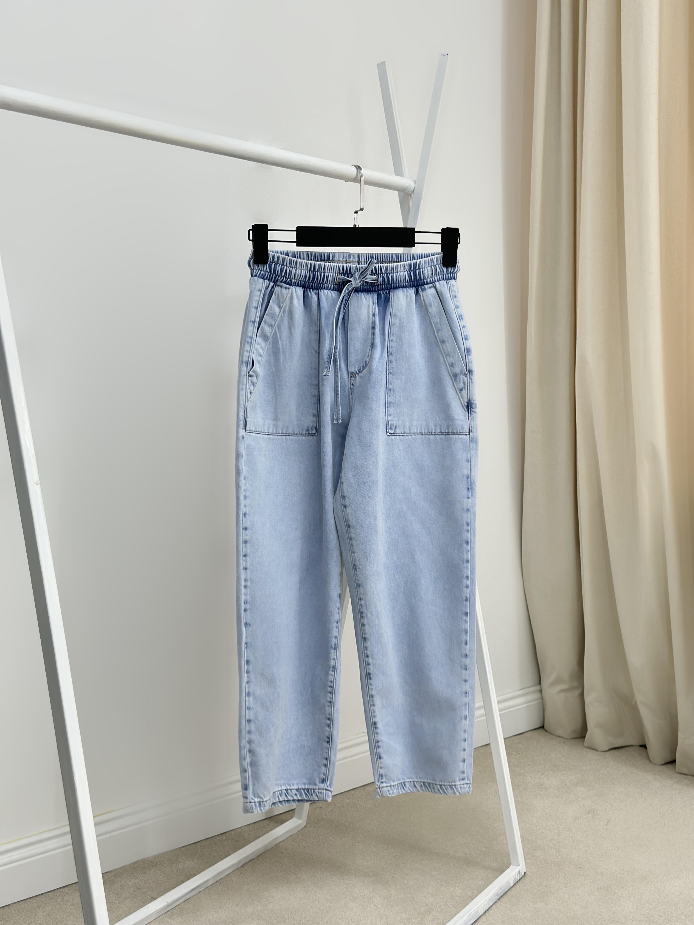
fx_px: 1283
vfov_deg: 39.7
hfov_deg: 30.3
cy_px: 462
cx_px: 347
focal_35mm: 48
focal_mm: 6.86
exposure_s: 1/304
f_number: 1.78
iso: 80
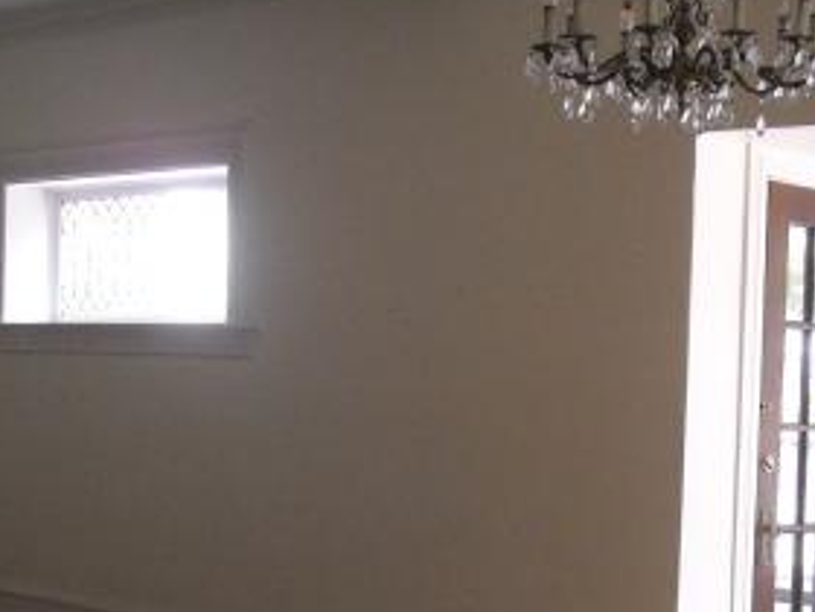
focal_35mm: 80
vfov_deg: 18.0
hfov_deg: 24.3
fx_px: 1884
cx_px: 527
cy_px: 612
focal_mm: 5.7
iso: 417
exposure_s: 1/250
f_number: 2.8
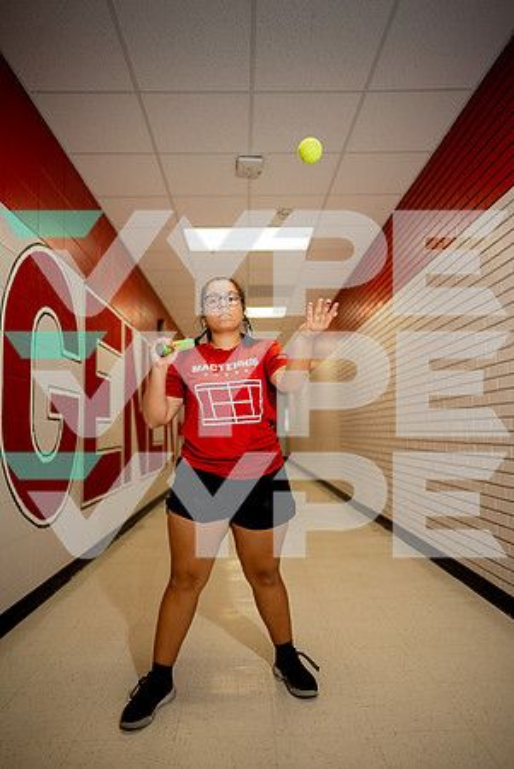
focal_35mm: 24
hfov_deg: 53.2
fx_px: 513
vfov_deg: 73.7
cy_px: 384
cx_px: 257
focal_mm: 24
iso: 40
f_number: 1.4
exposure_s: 1/160
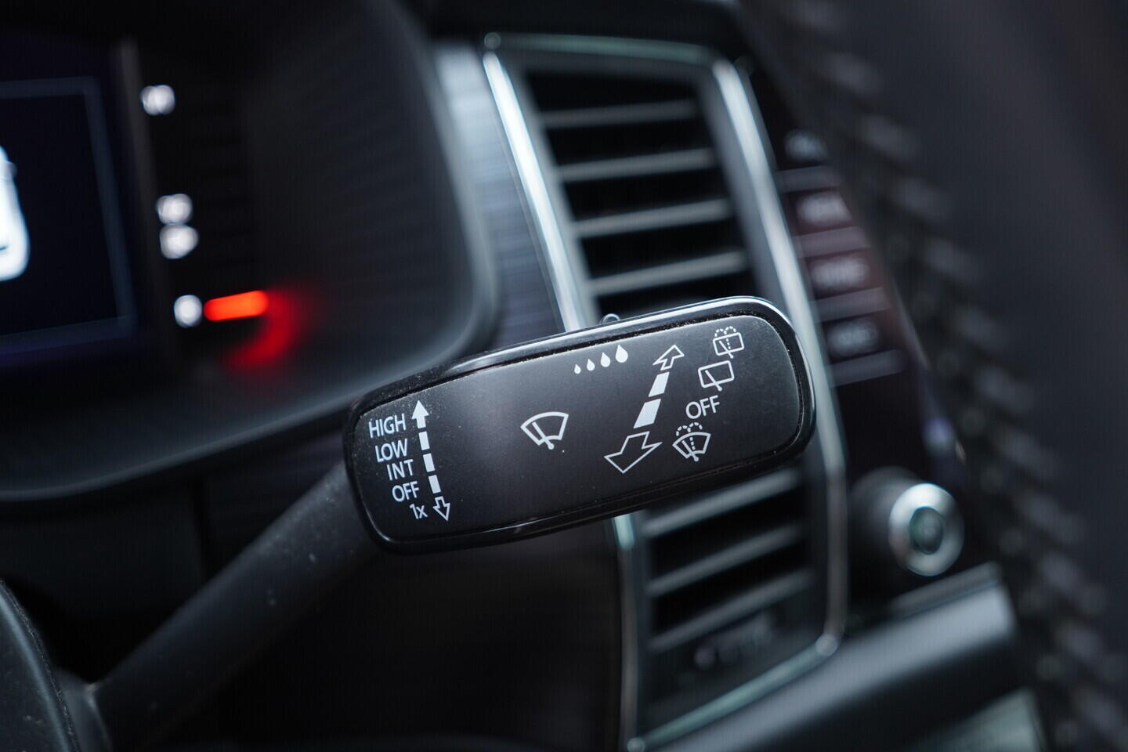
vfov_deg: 36.9
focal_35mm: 36
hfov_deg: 53.1
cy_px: 376
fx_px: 1128
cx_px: 564
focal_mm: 24
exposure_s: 1/40
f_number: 2.8
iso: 400
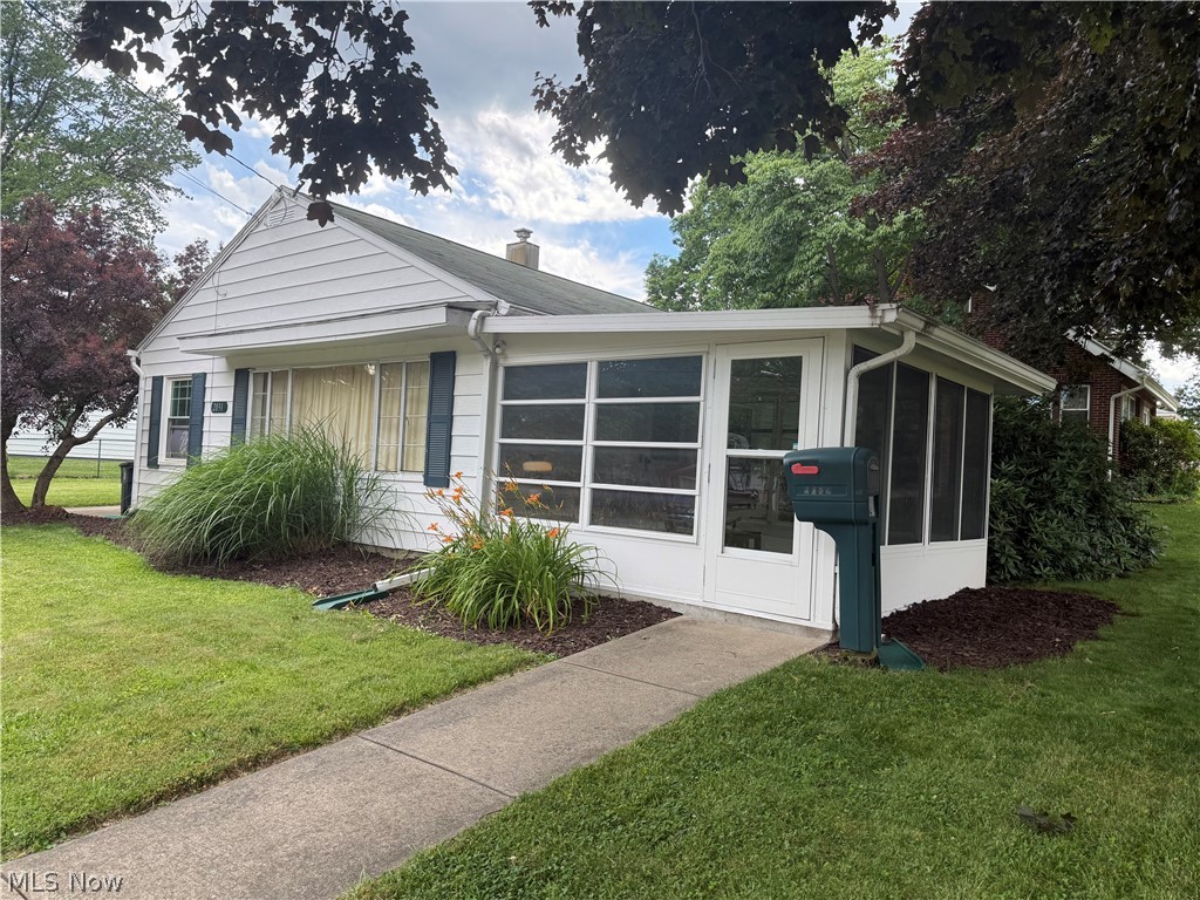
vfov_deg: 56.8
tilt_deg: +1.6
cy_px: 450
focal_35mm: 24
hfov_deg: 71.6
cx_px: 600
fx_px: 832
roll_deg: -3.3
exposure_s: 1/1337
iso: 100
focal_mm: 6.76
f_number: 1.78
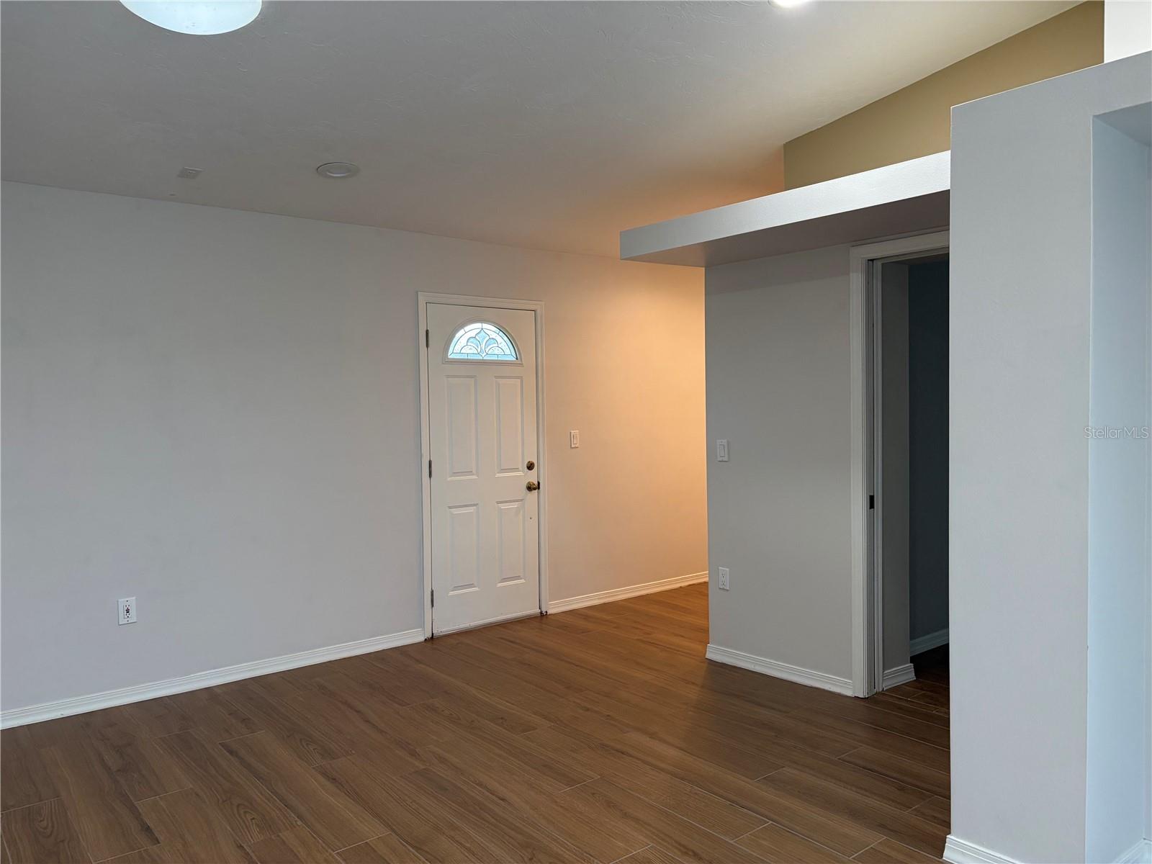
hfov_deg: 67.3
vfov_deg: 53.1
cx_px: 576
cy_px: 432
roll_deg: +1.6
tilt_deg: -1.7
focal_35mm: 26
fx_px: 865
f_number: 1.6
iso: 200
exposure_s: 1/120
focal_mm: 5.96
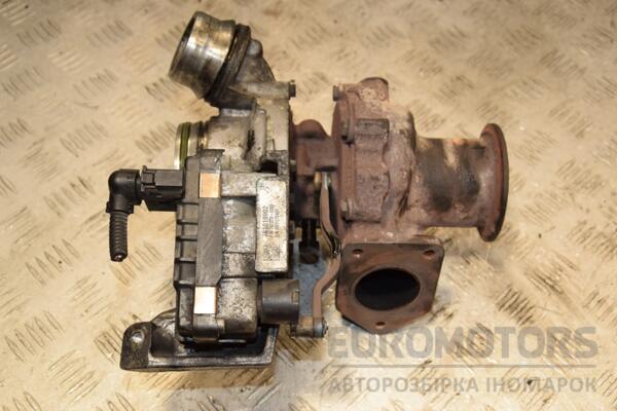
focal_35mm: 51
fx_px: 874
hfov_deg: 38.9
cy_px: 206
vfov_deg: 26.5
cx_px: 308
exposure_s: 1/200
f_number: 6.3
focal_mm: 34
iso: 800
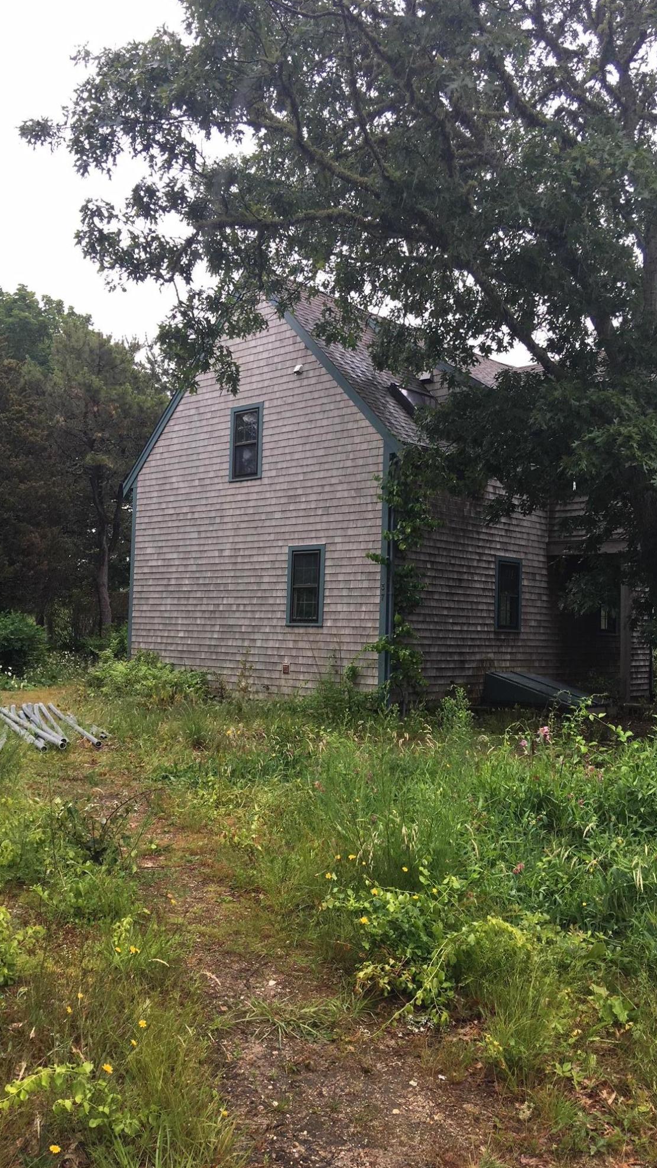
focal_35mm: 32
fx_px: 991
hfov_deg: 36.7
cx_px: 358
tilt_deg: +3.8
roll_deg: -0.6
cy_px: 589
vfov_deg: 61.0
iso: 25
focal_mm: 4.15
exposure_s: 1/253
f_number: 2.2
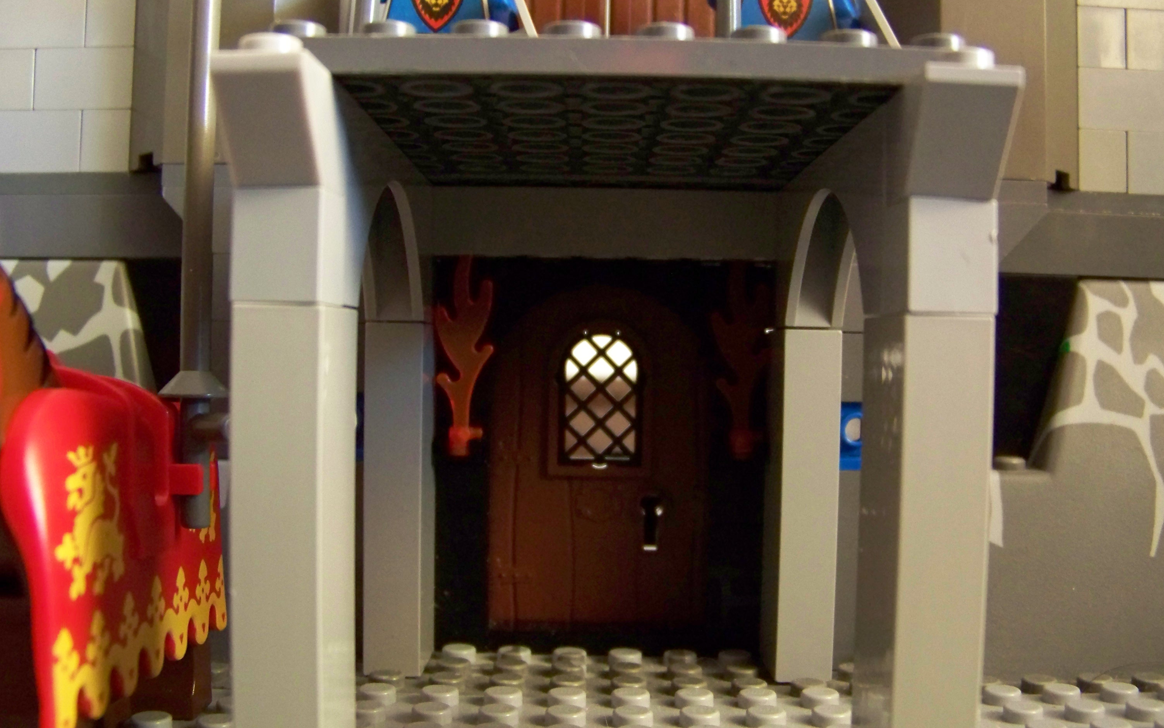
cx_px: 589
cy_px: 355
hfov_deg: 50.4
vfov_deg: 32.8
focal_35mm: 39
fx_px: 1237
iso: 400
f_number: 2.8
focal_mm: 5.85
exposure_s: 1/2
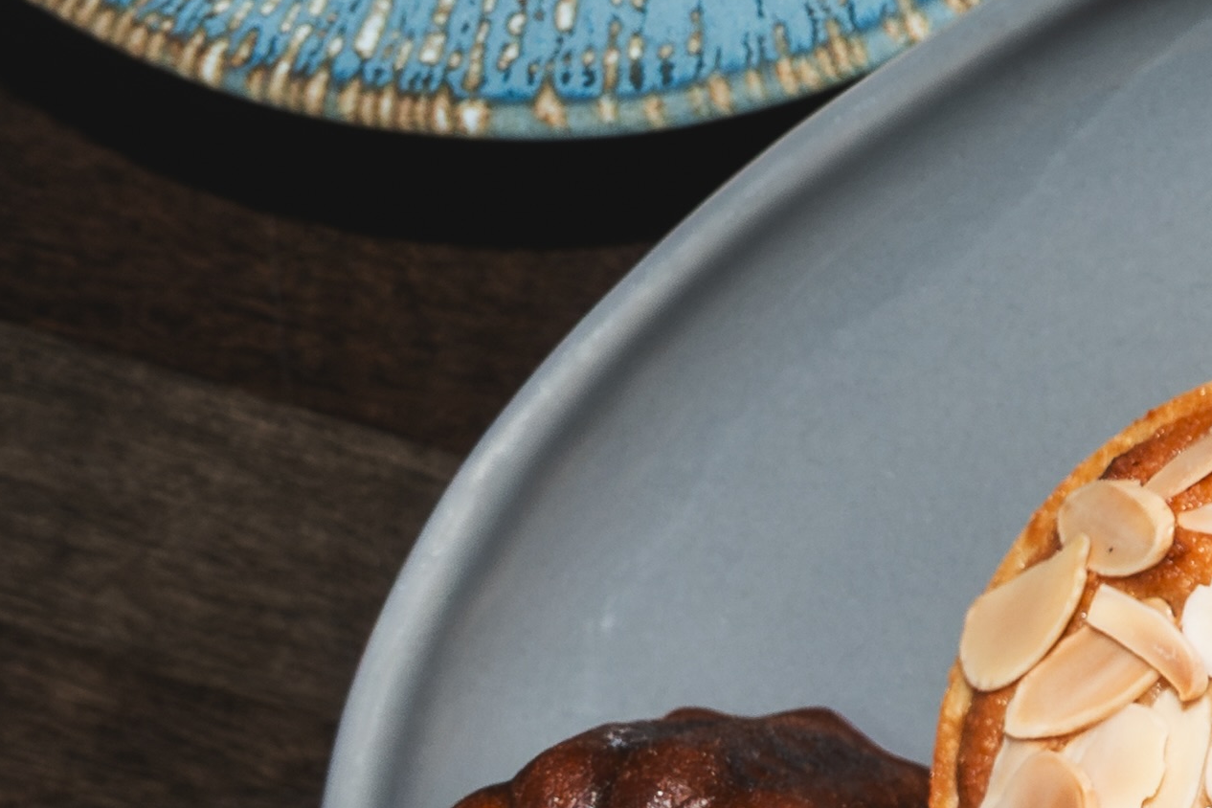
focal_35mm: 155
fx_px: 5218
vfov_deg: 8.8
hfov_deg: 11.0
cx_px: 2966
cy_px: 640
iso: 640
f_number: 7.1
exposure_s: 1/250
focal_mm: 28
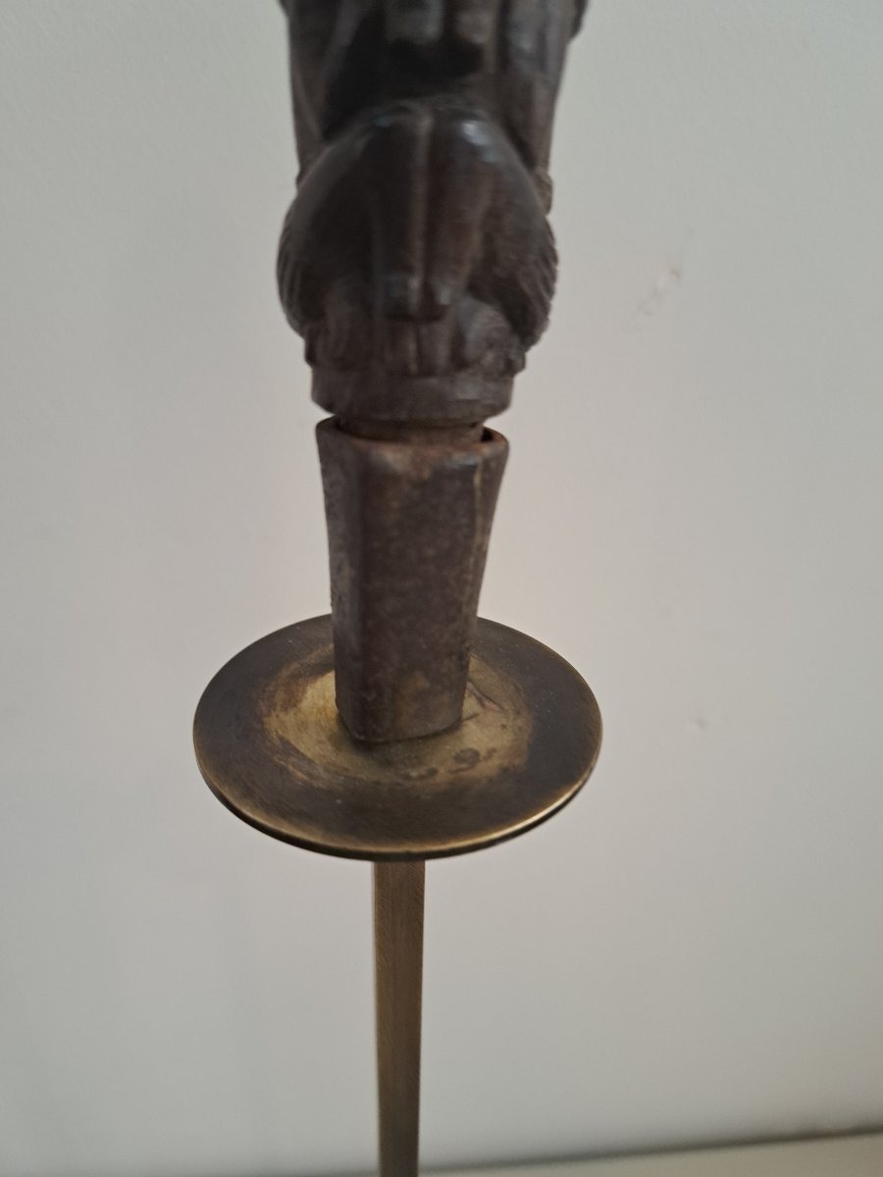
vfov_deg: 71.6
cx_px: 442
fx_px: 816
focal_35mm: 24
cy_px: 588
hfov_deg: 56.8
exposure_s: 1/50
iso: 160
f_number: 1.8
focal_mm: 5.23
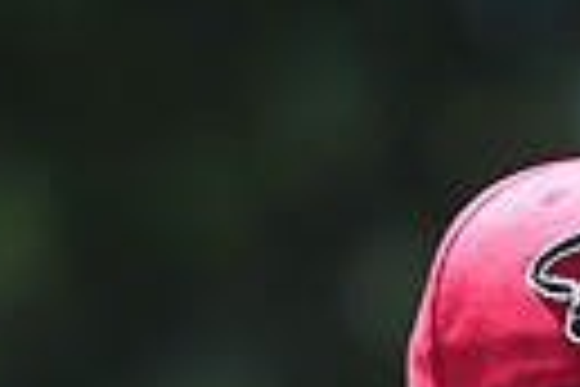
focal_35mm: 897
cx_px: 634
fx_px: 14451
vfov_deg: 1.5
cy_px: 792
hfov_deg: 2.3
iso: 200
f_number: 4.5
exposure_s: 1/500
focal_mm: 200
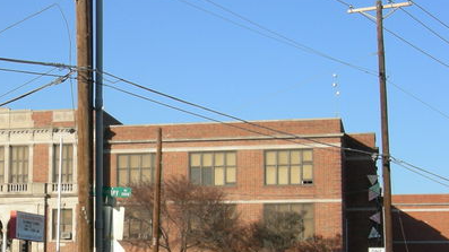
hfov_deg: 23.8
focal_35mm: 87
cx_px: 51
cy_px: 172
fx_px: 1035
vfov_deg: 13.9
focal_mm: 9.1
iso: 64
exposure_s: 1/193
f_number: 6.5
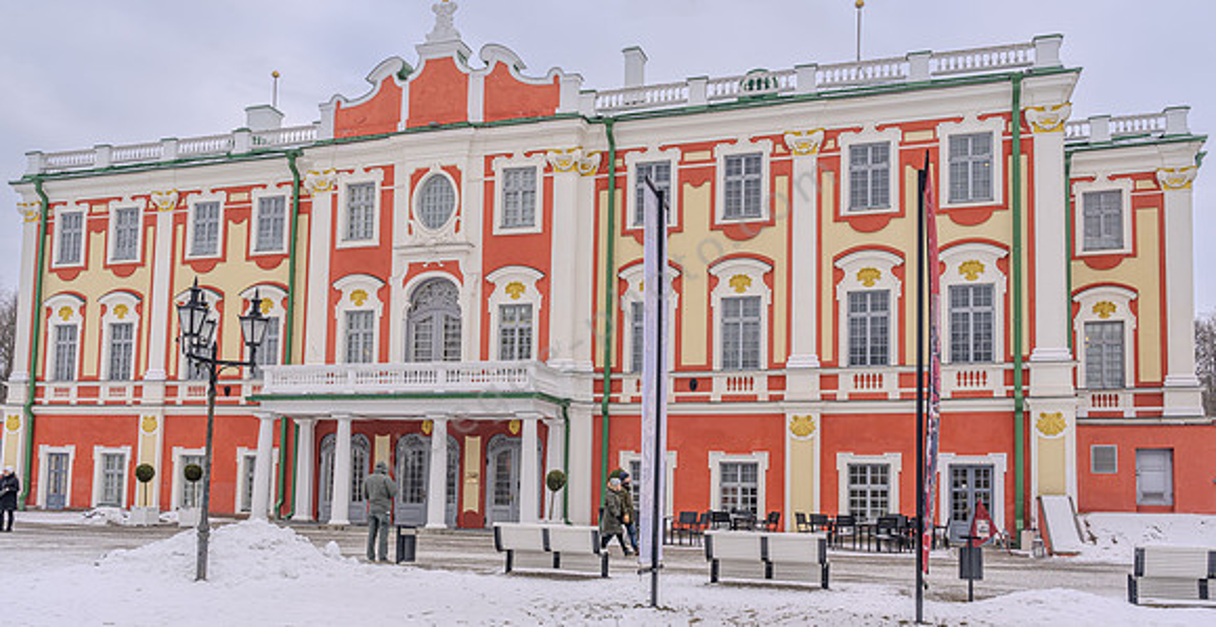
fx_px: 997
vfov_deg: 34.5
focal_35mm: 32
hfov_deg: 62.7
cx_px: 575
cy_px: 427
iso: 160
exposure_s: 1/125
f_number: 6.3
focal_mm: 28
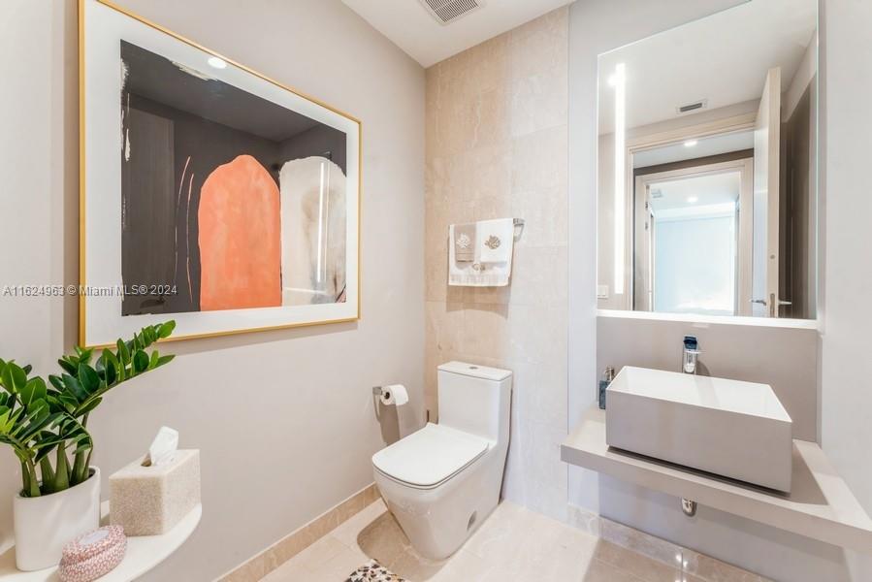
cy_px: 291
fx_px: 339
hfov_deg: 104.2
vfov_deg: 81.3
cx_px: 436
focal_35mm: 14
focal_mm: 14
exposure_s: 1
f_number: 9
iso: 200
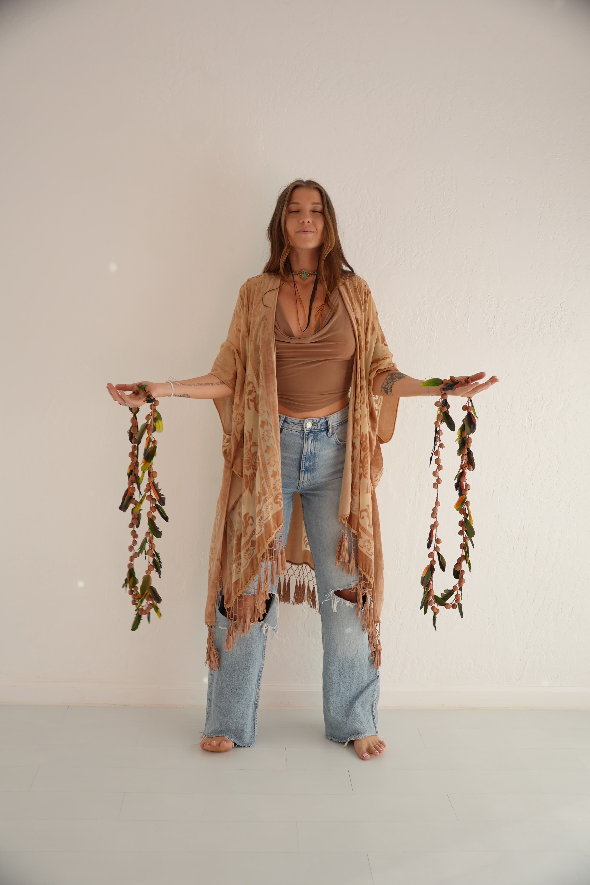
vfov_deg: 49.6
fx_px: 959
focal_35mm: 39
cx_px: 295
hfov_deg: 34.2
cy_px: 442
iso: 160
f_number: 4
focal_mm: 26
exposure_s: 1/160
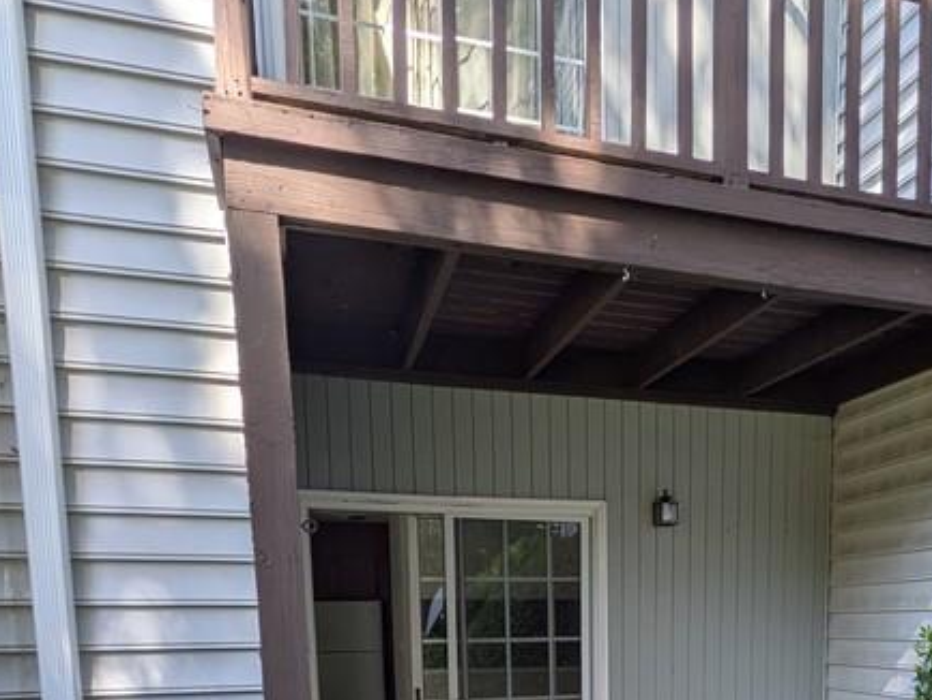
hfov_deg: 54.4
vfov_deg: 37.1
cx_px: 605
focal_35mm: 33
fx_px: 889
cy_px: 743
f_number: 2.2
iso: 43
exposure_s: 1/291
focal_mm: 1.83
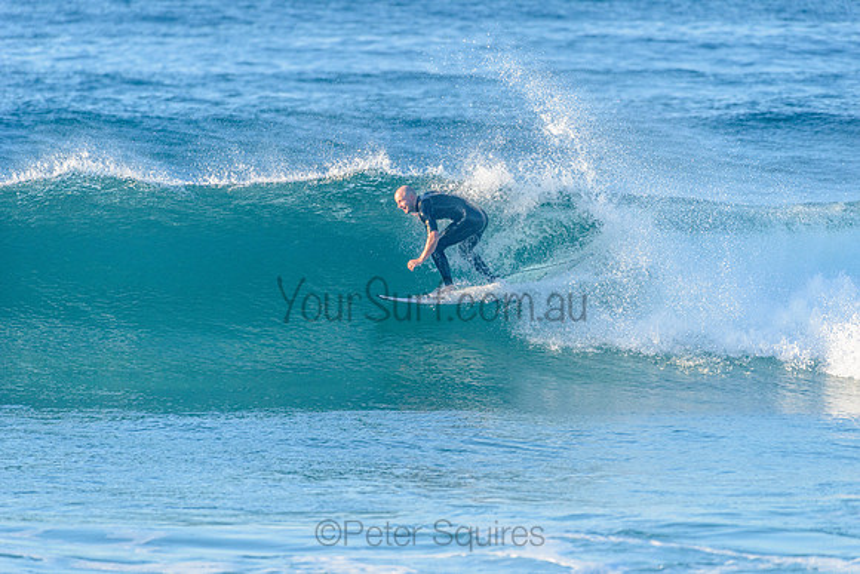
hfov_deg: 4.1
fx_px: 11947
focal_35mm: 500
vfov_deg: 2.8
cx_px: 430
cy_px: 287
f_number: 5.6
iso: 640
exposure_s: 1/2000
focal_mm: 500
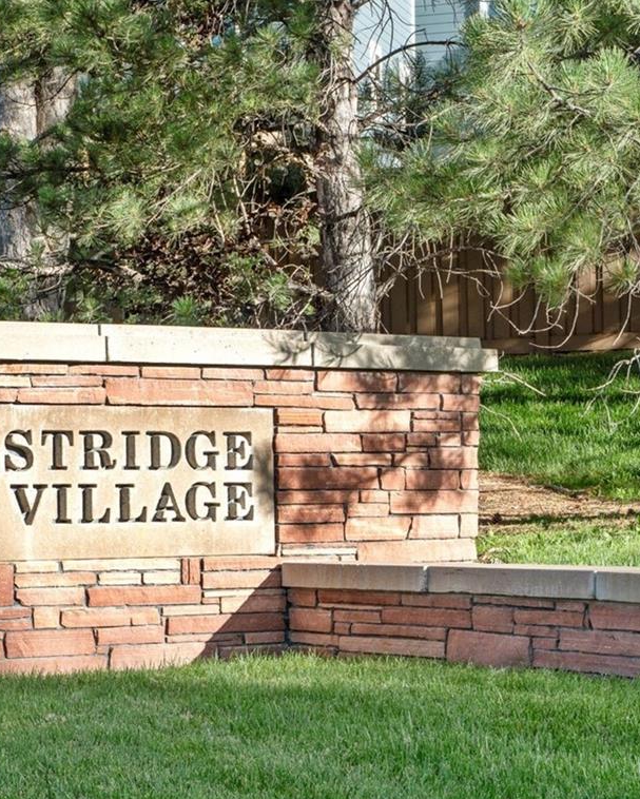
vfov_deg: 19.3
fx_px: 2343
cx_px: 22
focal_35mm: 99
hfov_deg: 15.3
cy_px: 493
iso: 400
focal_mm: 50
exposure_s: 1/250
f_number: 9
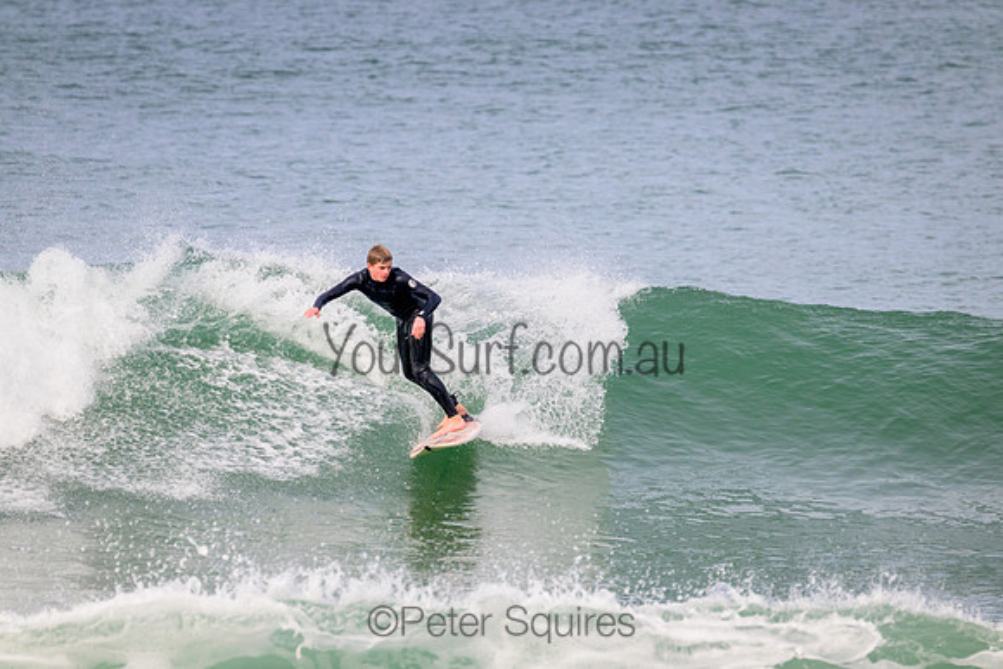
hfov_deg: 2.9
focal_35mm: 700
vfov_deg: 2.0
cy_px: 334
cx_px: 502
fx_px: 19506
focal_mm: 700
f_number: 11
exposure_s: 1/2000
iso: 1600
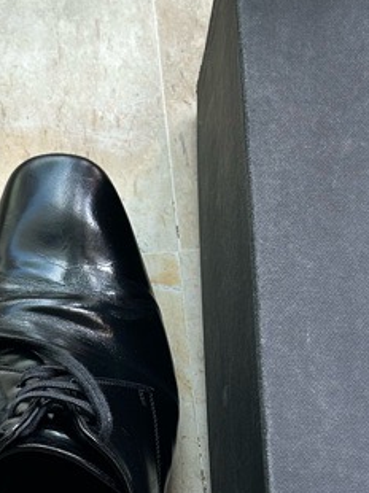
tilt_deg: -74.8
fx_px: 1196
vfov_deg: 22.1
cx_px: 161
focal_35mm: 84
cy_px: 533
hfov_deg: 17.5
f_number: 1.5
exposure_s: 1/121
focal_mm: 5.7
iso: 80
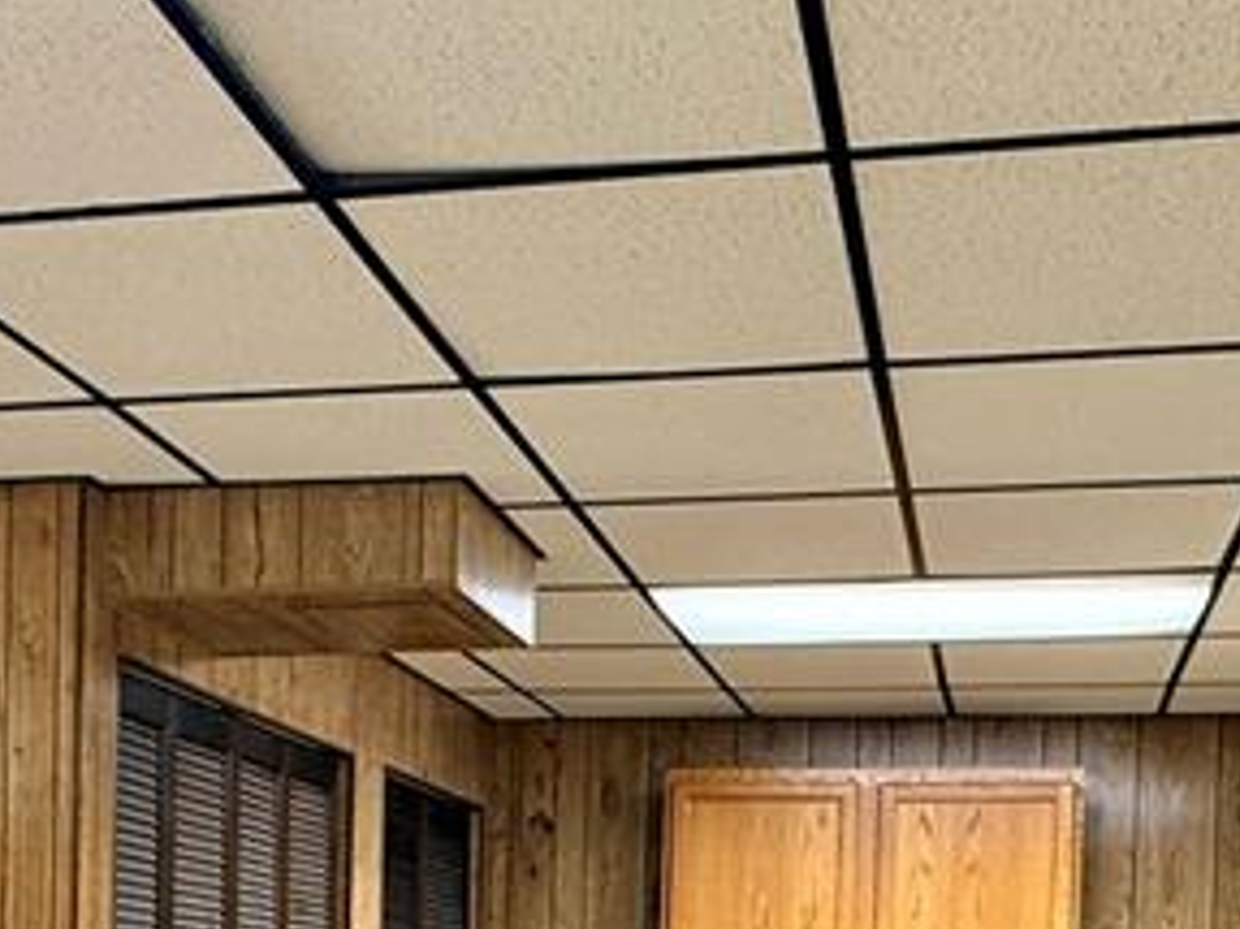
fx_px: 1790
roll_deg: -1.2
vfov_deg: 26.2
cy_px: 1093
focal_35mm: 50
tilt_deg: -1.4
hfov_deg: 38.2
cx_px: 635
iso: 500
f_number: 2.2
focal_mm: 2.22
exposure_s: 1/60
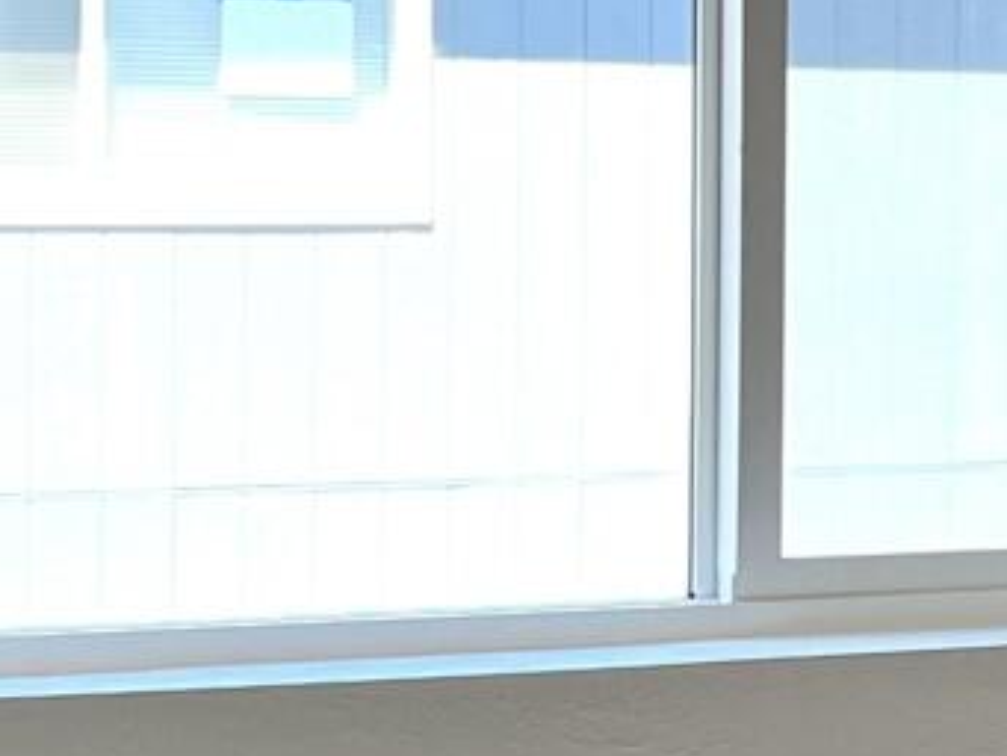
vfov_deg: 9.5
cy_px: 275
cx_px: 1509
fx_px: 4540
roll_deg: -0.8
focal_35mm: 156
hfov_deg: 12.1
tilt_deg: -2.4
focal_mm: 5.7
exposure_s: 1/170
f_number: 1.5
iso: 50
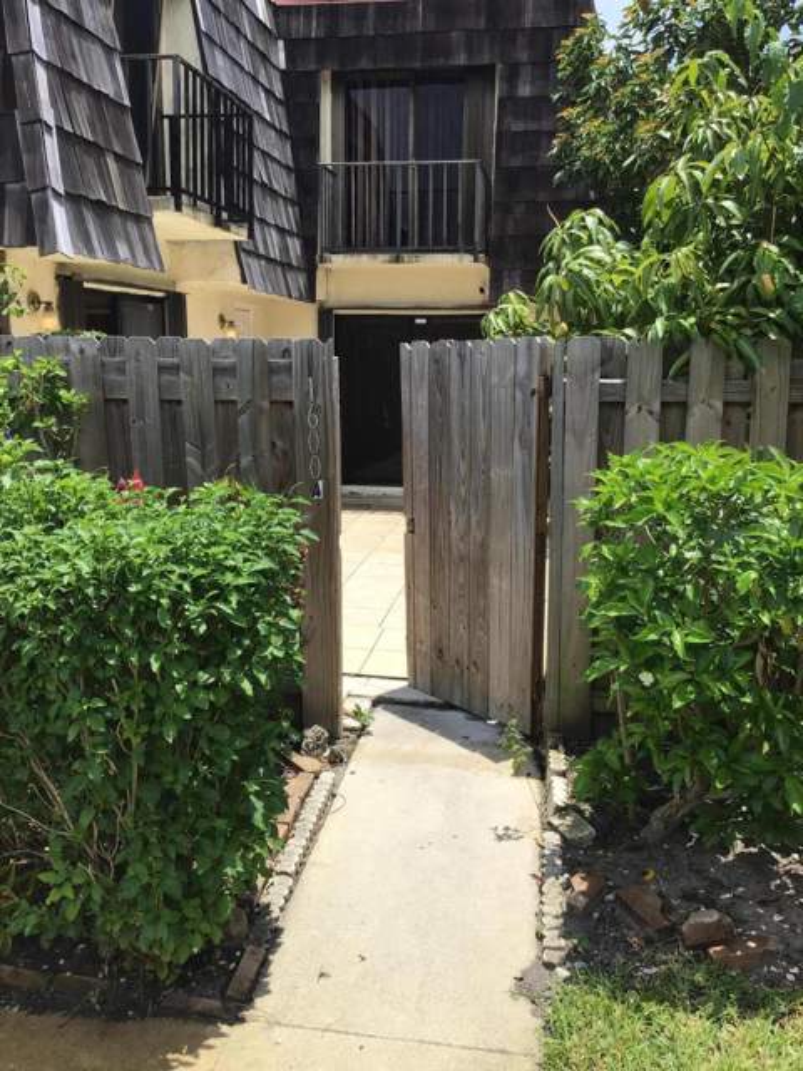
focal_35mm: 31
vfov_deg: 58.4
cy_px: 536
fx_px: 959
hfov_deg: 45.4
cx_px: 402
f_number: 2.4
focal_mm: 3.3
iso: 25
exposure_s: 1/1072
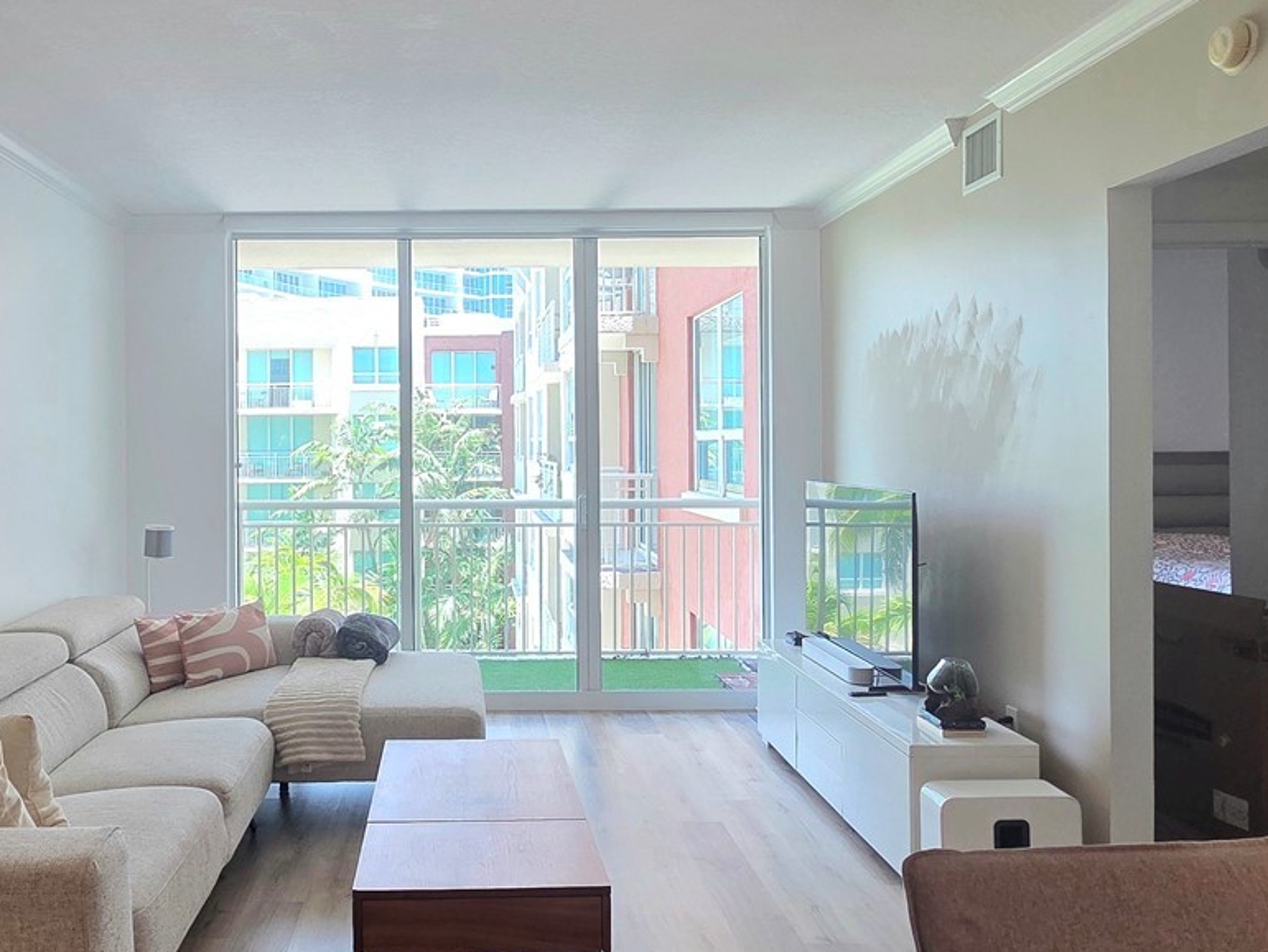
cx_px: 469
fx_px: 989
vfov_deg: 51.3
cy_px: 433
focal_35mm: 27
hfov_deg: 64.3
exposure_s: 1/120
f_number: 2.2
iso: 125
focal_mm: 2.2
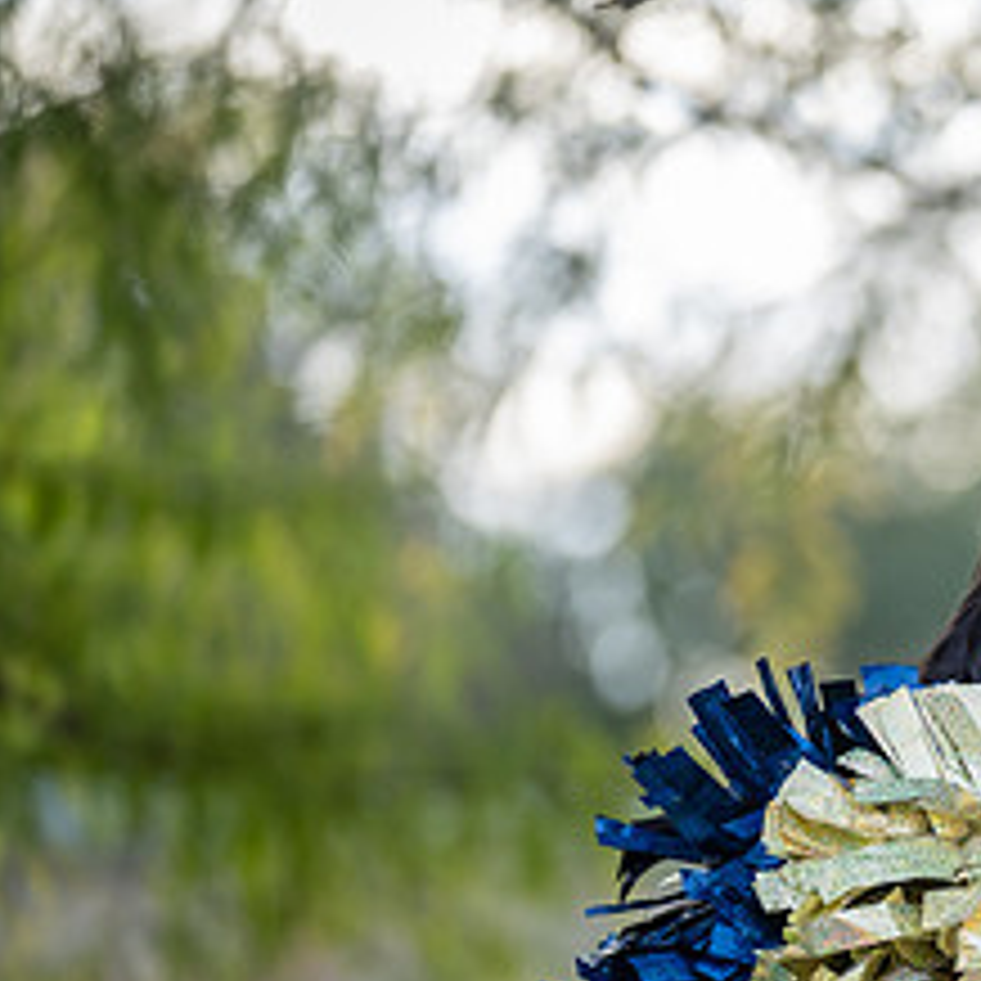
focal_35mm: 330
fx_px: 10581
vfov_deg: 5.3
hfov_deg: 5.3
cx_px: 1228
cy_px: 646
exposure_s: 1/320
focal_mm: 146
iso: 160
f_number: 2.8
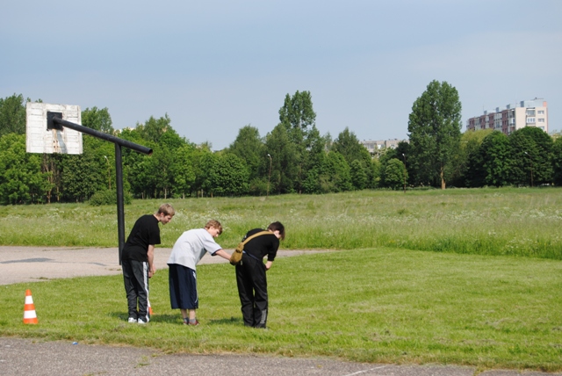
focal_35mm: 82
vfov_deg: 16.6
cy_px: 188
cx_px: 281
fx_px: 1289
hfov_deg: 24.6
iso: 100
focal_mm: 55
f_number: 8
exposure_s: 1/250
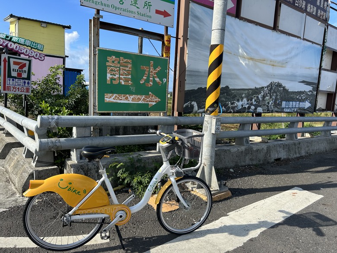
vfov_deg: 53.1
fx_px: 253
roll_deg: -3.2
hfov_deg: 67.3
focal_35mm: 26
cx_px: 168
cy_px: 126
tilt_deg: -6.7
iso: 50
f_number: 1.5
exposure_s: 1/2353
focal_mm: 5.7
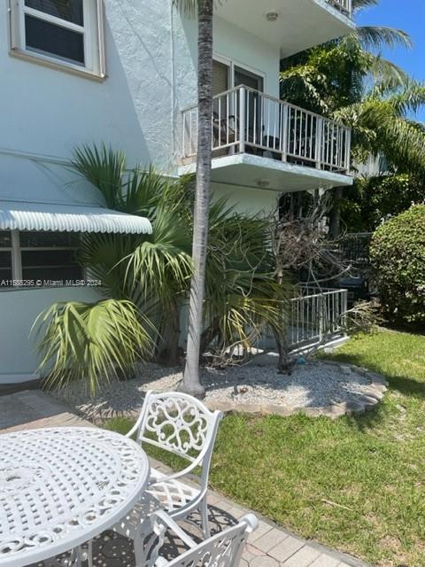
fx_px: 426
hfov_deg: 53.1
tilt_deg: -0.6
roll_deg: +0.7
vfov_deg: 67.3
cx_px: 212
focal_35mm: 26
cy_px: 284
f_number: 1.6
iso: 32
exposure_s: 1/3040
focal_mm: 4.2
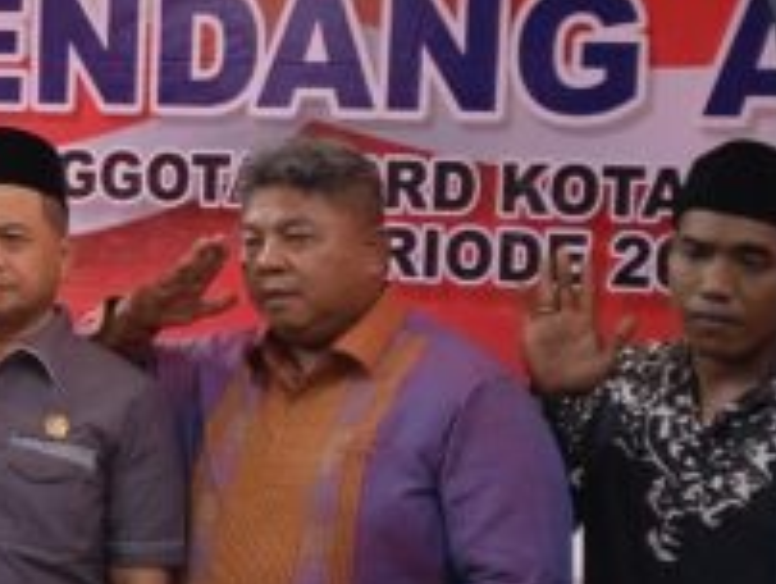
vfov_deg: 16.1
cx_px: -376
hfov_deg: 18.8
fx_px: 2065
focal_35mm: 92
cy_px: 211
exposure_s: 1/100
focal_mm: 3.43
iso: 139
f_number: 2.2
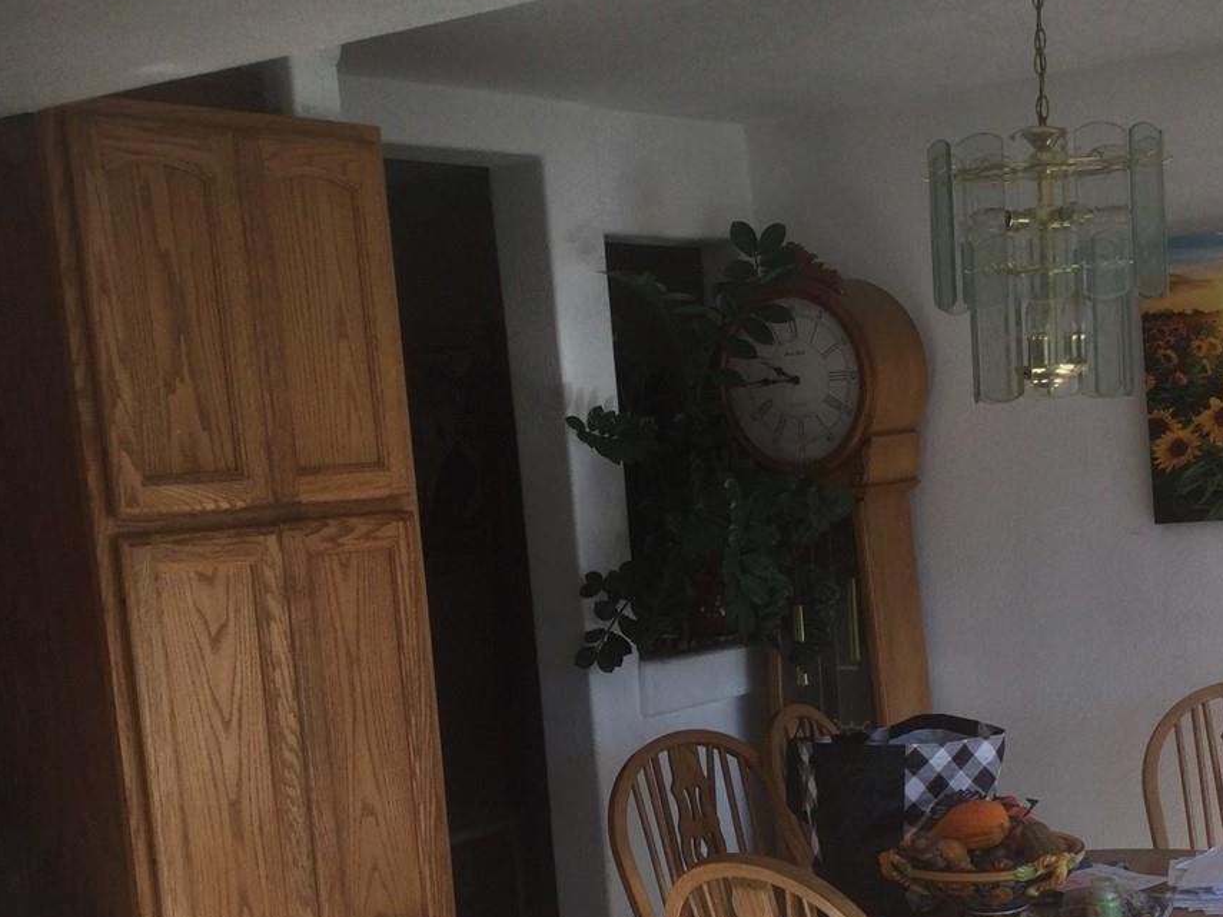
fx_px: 2049
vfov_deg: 24.6
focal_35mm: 58
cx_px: 818
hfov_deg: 32.9
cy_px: 790
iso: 25
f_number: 2.4
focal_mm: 3.3
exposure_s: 1/120
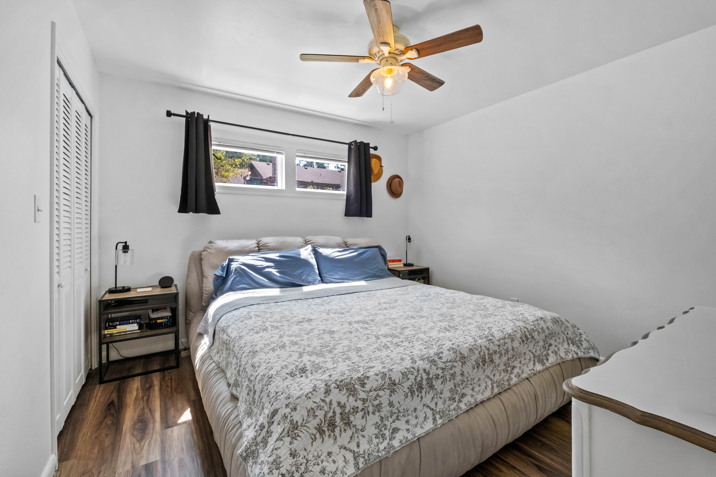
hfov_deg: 100.4
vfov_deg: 77.3
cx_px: 358
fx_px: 298
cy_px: 238
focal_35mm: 15
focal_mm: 10
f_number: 8
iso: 1600
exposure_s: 1/35
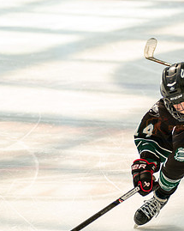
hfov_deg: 4.9
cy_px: 129
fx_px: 2166
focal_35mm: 318
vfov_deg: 6.1
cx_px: 183
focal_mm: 157
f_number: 3.5
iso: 1600
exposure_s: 1/2500
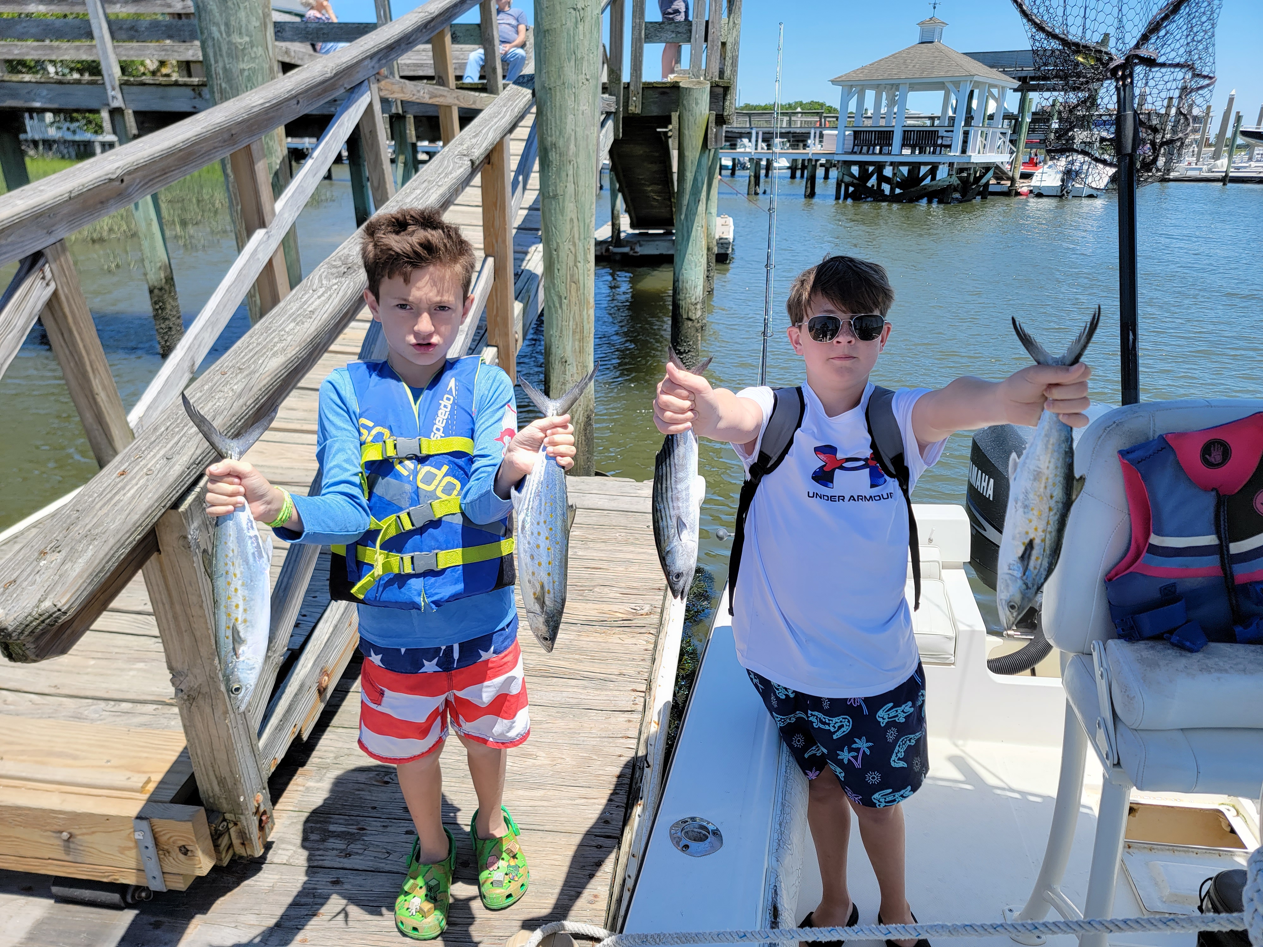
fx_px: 876
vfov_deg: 56.8
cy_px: 474
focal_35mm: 24
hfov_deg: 71.6
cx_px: 632
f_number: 1.8
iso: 16
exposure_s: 1/586
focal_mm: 6.7
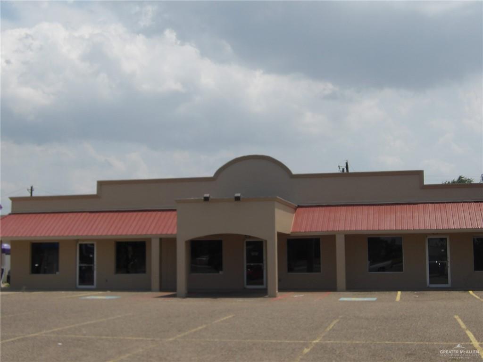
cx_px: 242
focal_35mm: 53
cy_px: 181
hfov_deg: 36.2
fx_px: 740
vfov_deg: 27.5
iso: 100
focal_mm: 9.4
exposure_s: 1/104
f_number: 15
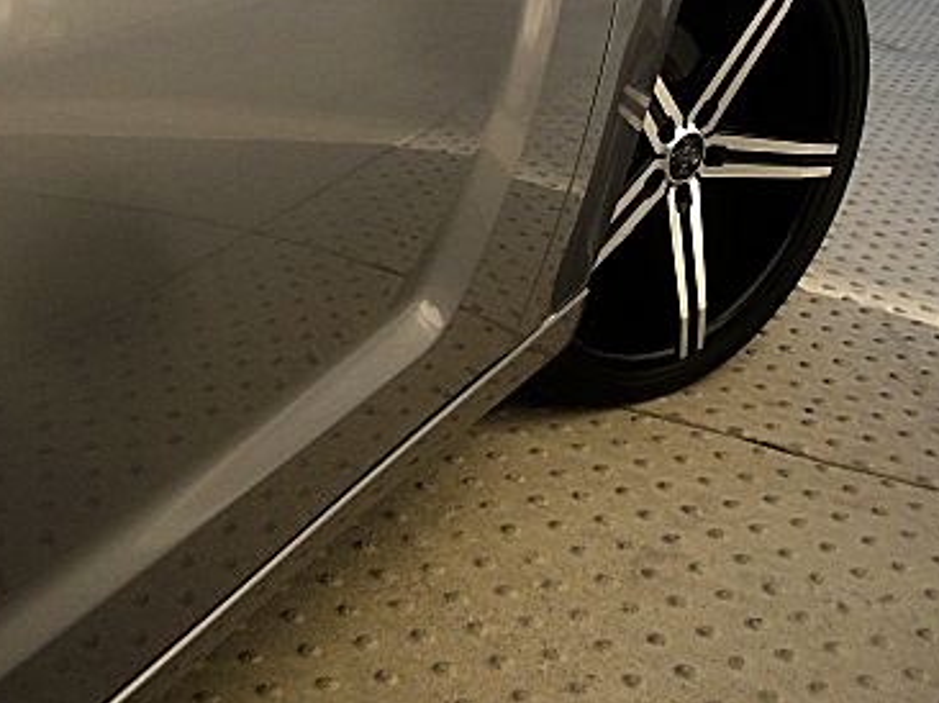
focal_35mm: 63
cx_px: 336
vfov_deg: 22.9
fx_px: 1708
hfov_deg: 30.6
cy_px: 136
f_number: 2.8
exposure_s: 1/250
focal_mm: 6.3
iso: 50
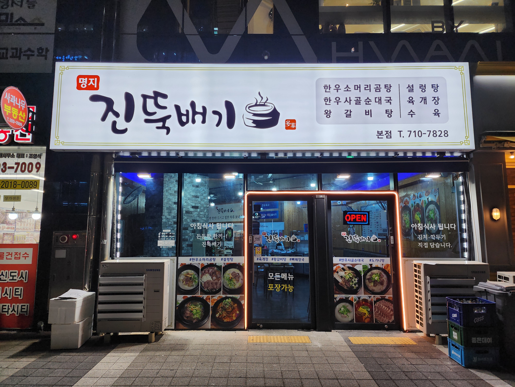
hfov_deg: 73.9
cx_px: 258
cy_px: 194
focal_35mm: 23
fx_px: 342
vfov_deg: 58.9
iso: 64
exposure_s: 1/120
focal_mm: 6.4
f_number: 1.8
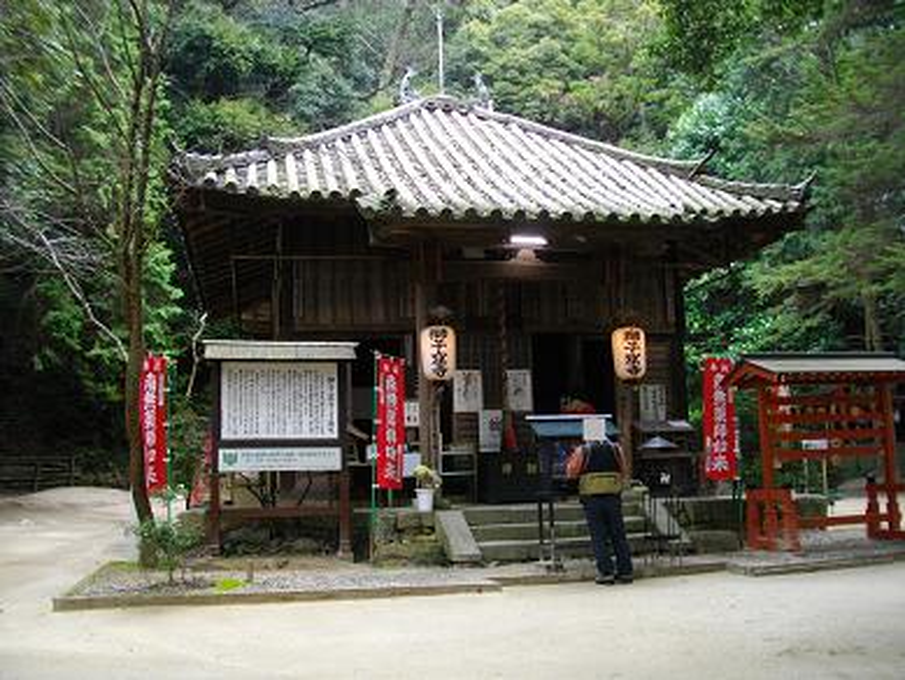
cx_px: 452
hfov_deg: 56.8
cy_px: 340
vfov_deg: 44.2
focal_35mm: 32
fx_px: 837
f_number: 2.9
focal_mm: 5.7
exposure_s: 1/50
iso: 351
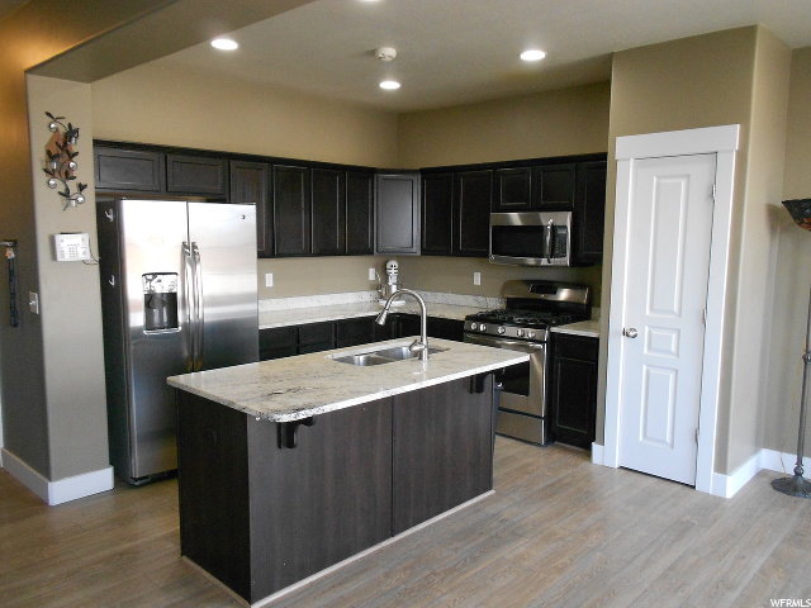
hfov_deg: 67.3
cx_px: 406
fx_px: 609
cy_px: 304
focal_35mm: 26
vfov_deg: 53.1
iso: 400
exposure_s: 1/80
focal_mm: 4.6
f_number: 3.2
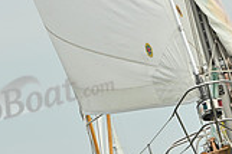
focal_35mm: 722
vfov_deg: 1.9
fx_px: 4648
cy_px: 160
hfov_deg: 2.9
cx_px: 190
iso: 320
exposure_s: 1/1000
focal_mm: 200
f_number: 10
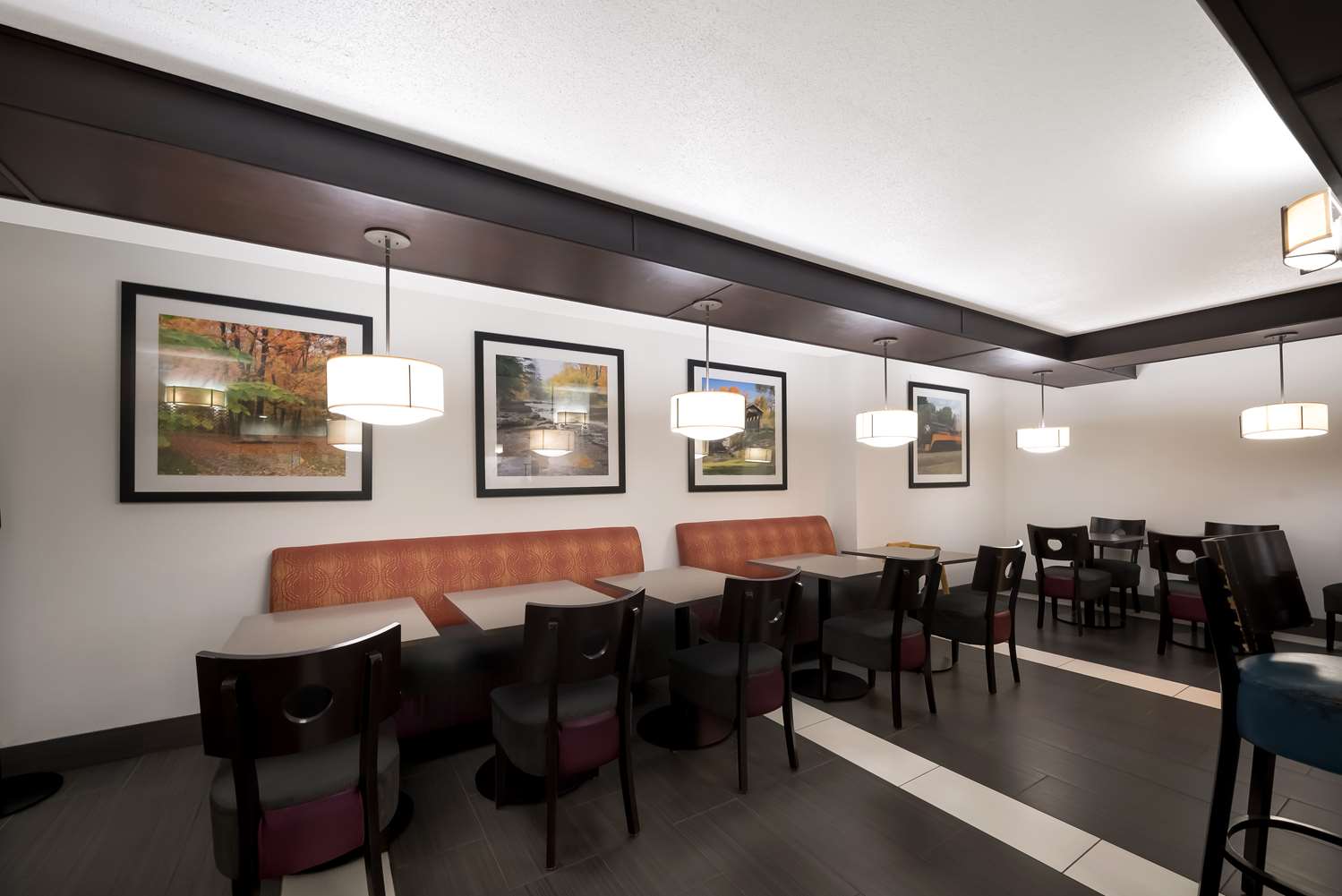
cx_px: 671
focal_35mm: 14
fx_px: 522
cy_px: 448
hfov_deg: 104.2
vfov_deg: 81.3
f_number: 8
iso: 320
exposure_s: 2
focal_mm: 14
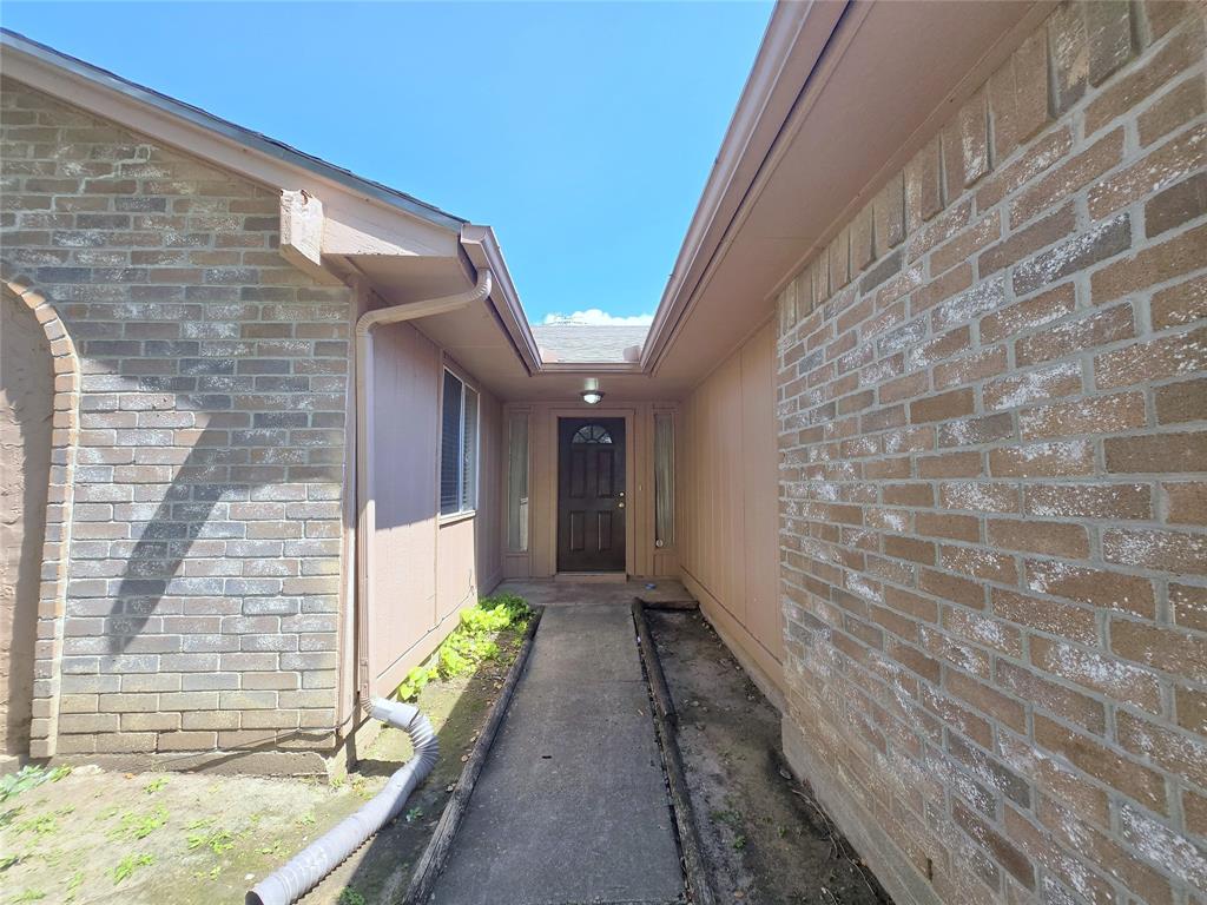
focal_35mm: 13
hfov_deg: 106.2
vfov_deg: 89.9
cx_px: 604
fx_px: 453
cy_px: 452
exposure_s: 1/403
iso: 25
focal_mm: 1.7
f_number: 2.2
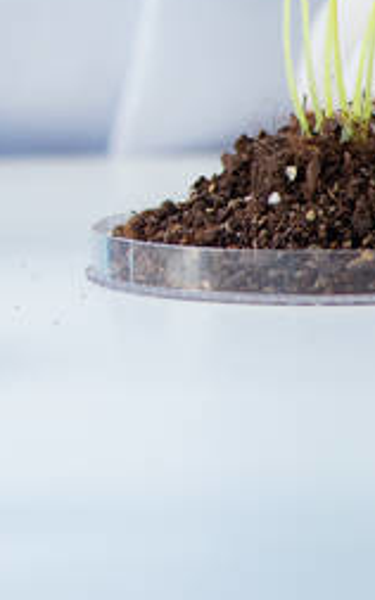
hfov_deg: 3.0
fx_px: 7084
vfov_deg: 4.8
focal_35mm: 433
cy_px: -79
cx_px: -293
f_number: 5
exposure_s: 1/100
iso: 160
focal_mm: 105
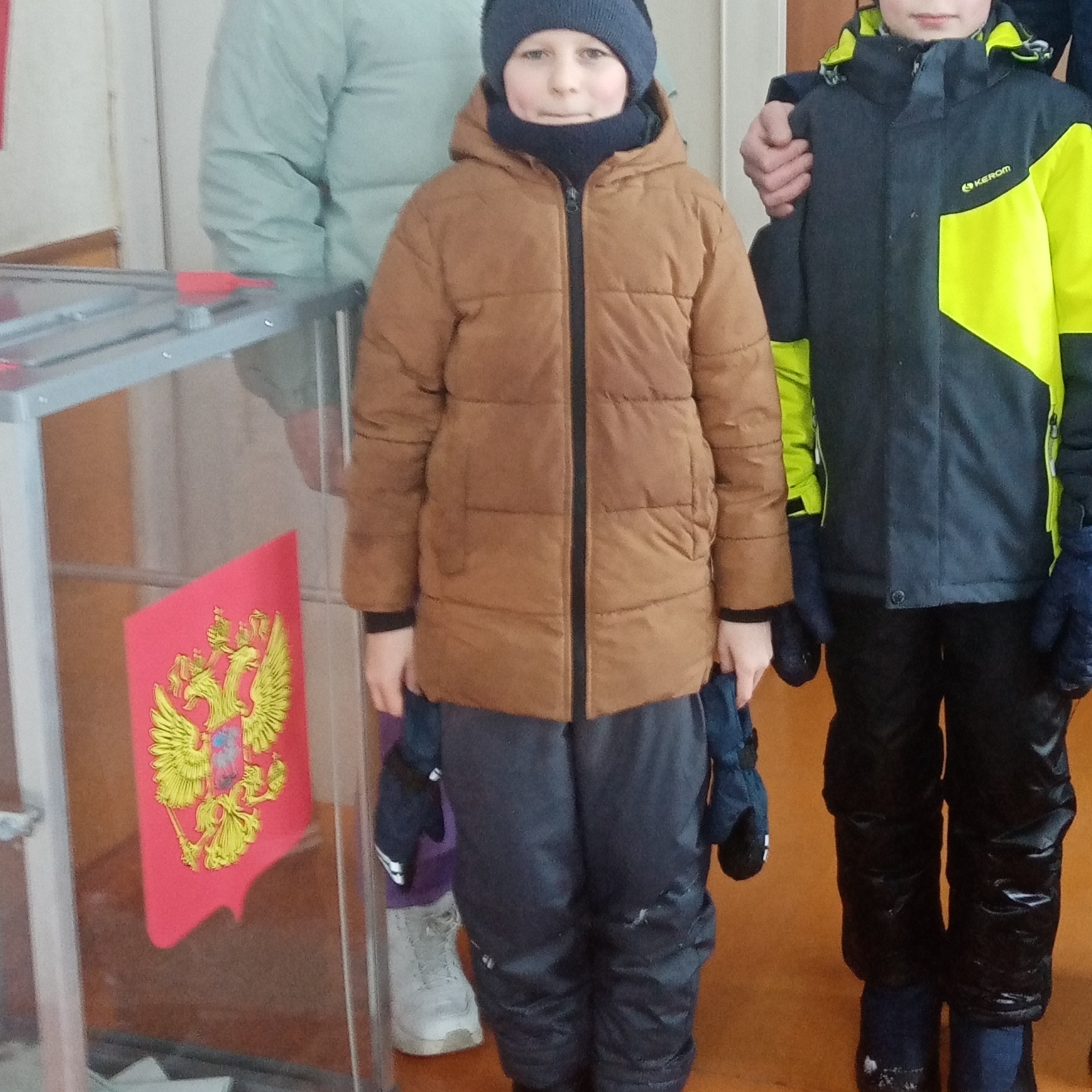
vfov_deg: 30.7
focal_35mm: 55
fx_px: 1963
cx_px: 749
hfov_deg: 30.8
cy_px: 319
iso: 350
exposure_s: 1/33.3
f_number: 1.8
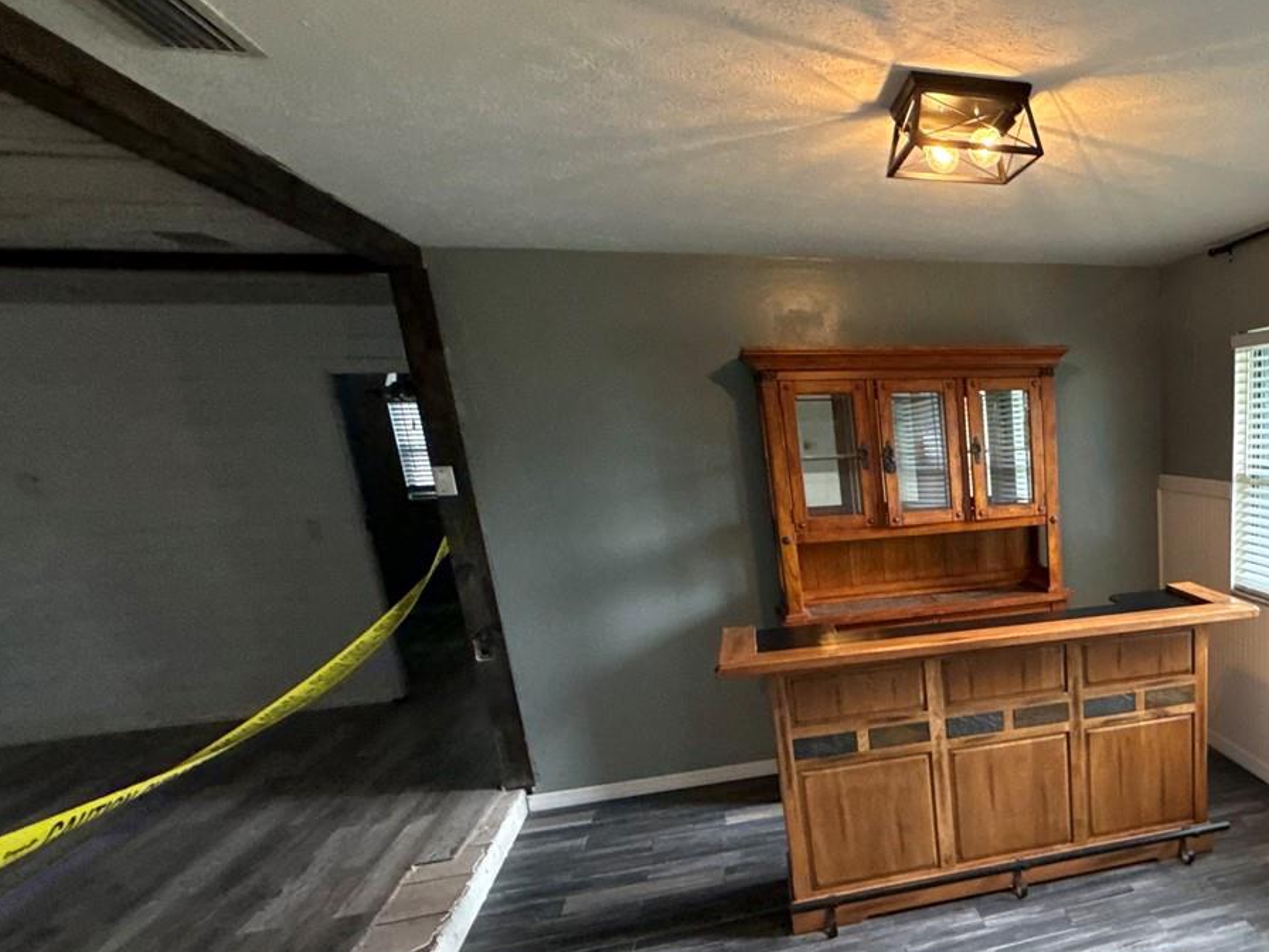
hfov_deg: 61.0
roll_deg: +2.2
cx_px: 1089
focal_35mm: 25
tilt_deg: -12.9
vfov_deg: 53.4
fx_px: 916
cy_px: 660
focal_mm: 2.22
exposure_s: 1/63
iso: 320
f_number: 2.2
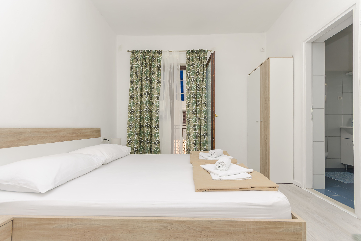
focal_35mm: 15
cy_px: 120
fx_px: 150
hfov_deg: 100.4
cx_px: 180
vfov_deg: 77.3
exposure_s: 1/100
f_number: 7.1
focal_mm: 10
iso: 100
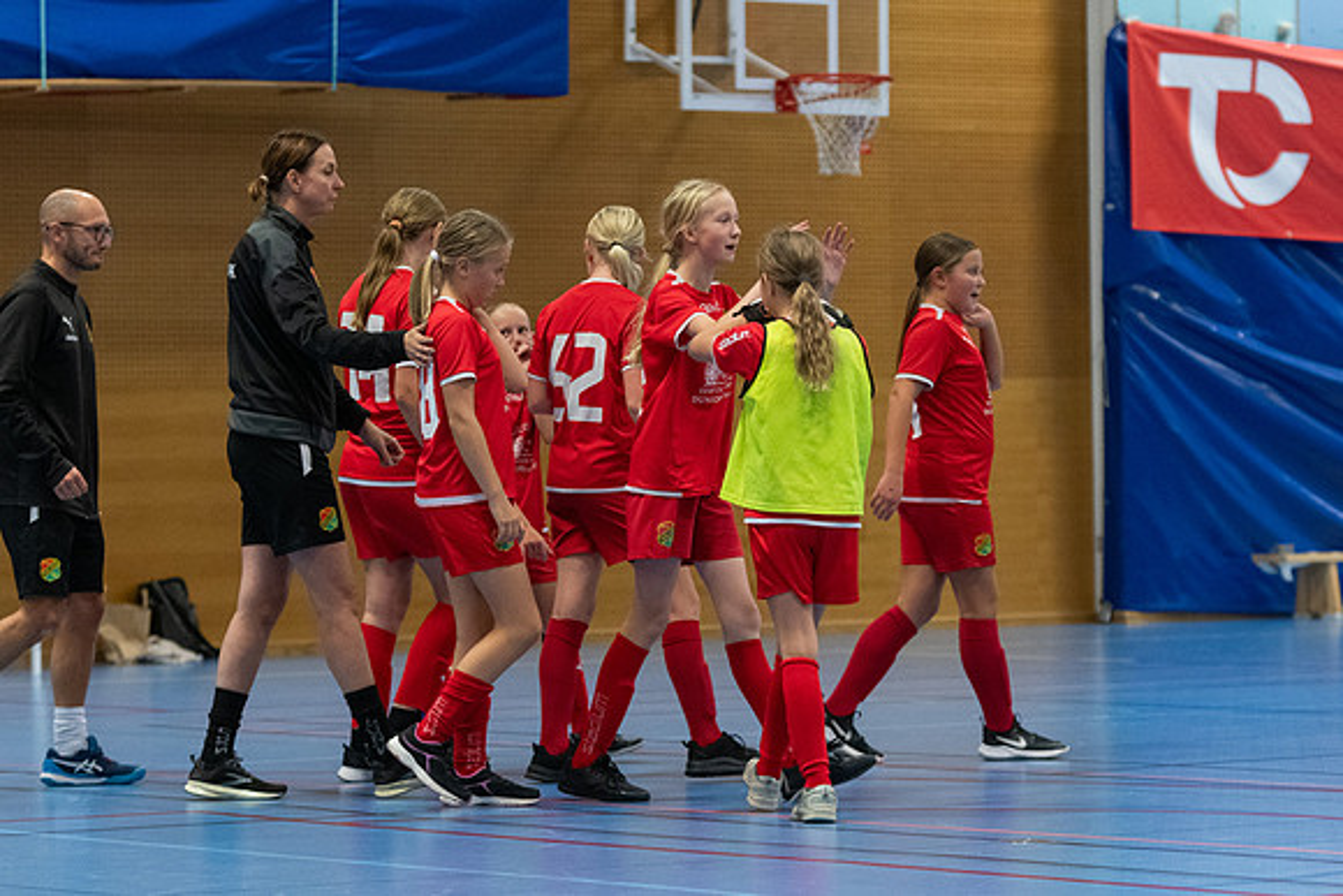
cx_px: 672
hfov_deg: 12.1
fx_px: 6350
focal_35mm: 170
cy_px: 448
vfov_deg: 8.1
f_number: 3.5
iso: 4500
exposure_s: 1/400
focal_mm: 112
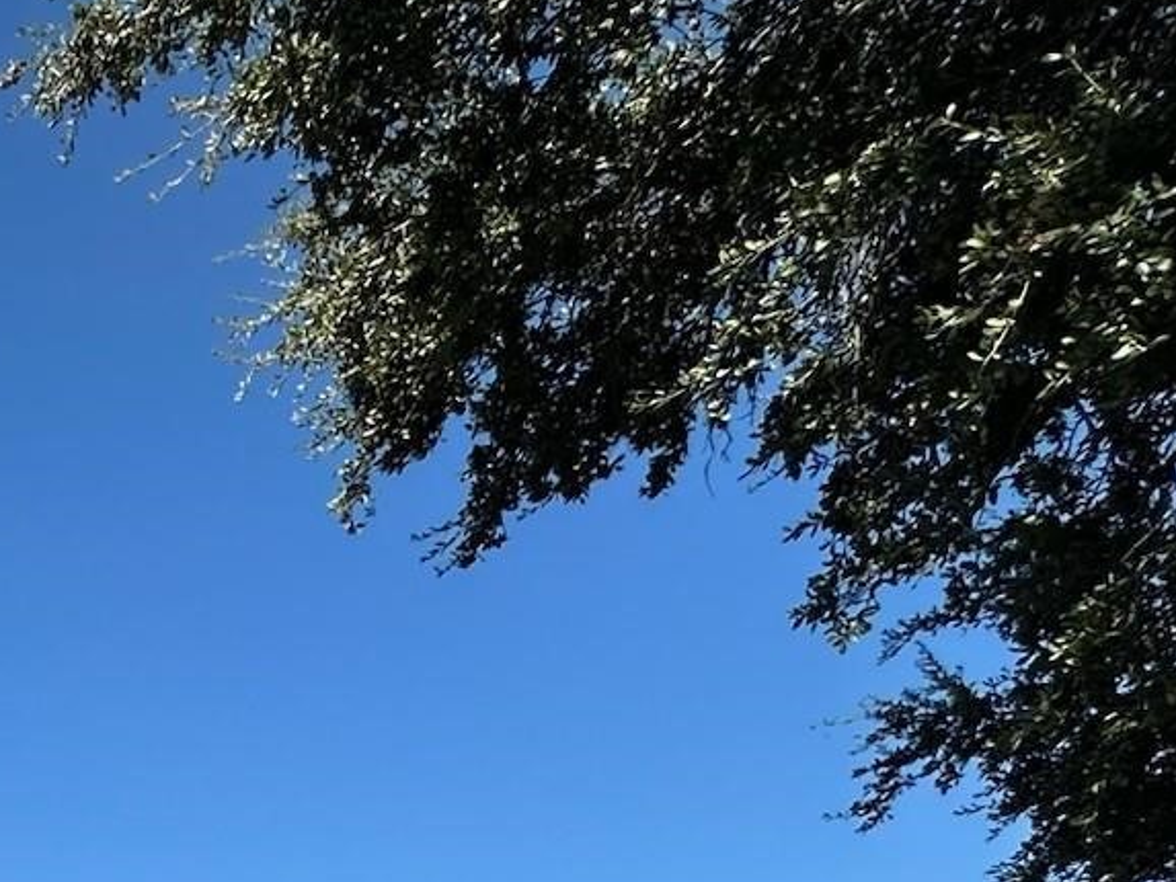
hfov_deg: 27.6
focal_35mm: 50
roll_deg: -0.9
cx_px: -544
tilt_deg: -2.2
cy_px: 1415
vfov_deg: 22.4
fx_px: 1699
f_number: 2.2
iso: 50
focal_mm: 2.22
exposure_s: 1/1855
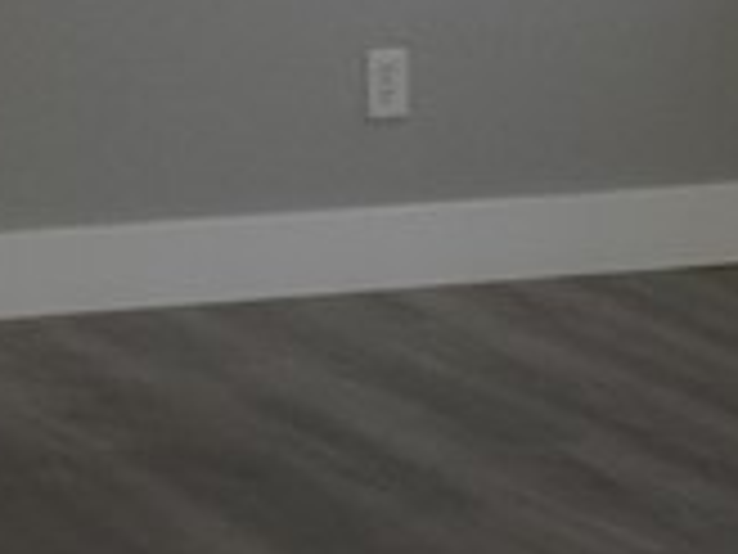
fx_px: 4694
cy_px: -365
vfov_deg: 6.6
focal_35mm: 220
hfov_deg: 8.9
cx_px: 720
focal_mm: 23
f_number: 4
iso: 1000
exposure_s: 1/160
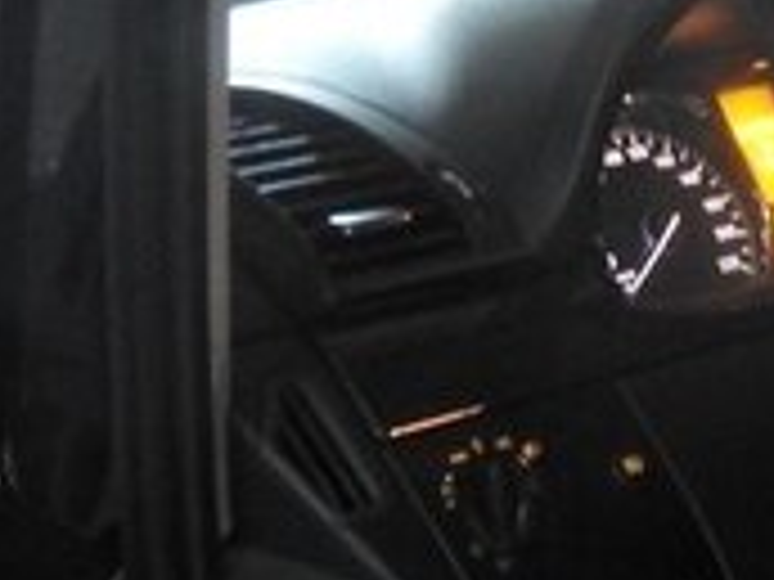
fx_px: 2571
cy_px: 883
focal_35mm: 115
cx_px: 1404
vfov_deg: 12.2
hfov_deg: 14.9
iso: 800
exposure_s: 1
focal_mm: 5.4
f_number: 3.5
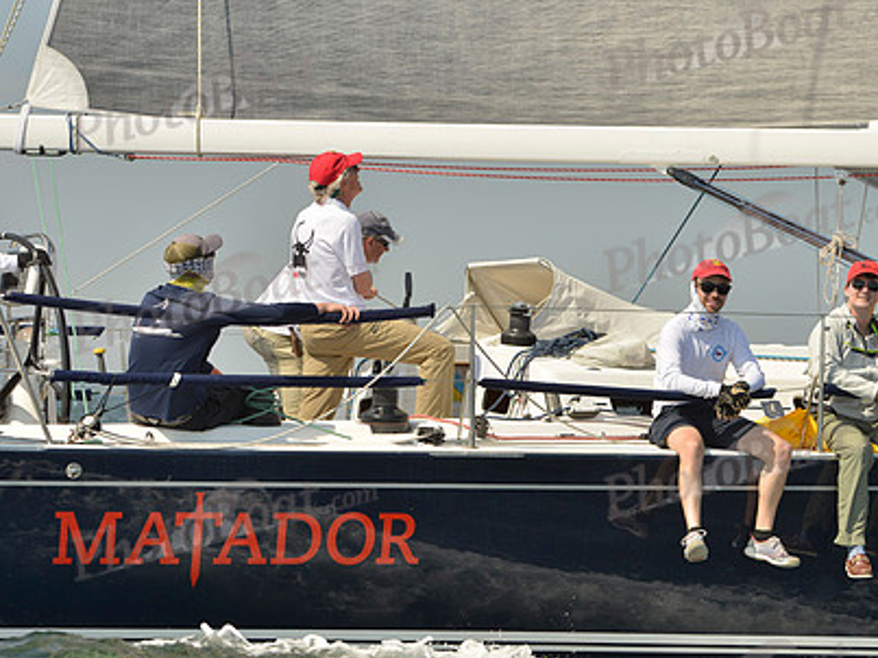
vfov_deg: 9.6
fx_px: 3930
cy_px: 380
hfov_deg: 12.7
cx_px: 492
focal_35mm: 155
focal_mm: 112
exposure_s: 1/1250
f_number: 7.1
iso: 200
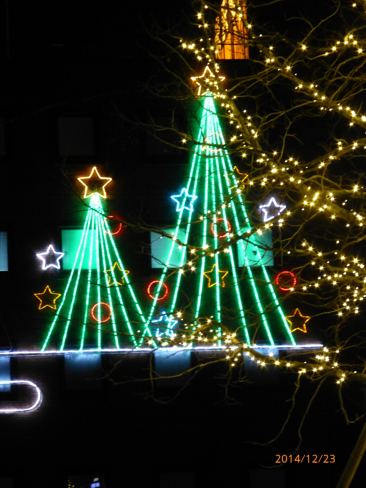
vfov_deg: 16.1
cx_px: 183
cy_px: 244
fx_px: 1720
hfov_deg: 12.1
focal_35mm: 122
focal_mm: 21.8
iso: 800
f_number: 5.4
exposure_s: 1/8
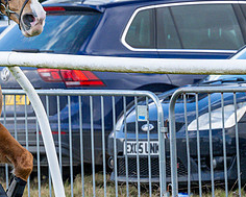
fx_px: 6650
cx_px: 32
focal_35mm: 913
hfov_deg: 2.1
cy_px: 77
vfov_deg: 1.7
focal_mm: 175
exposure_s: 1/1000
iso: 500
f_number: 4
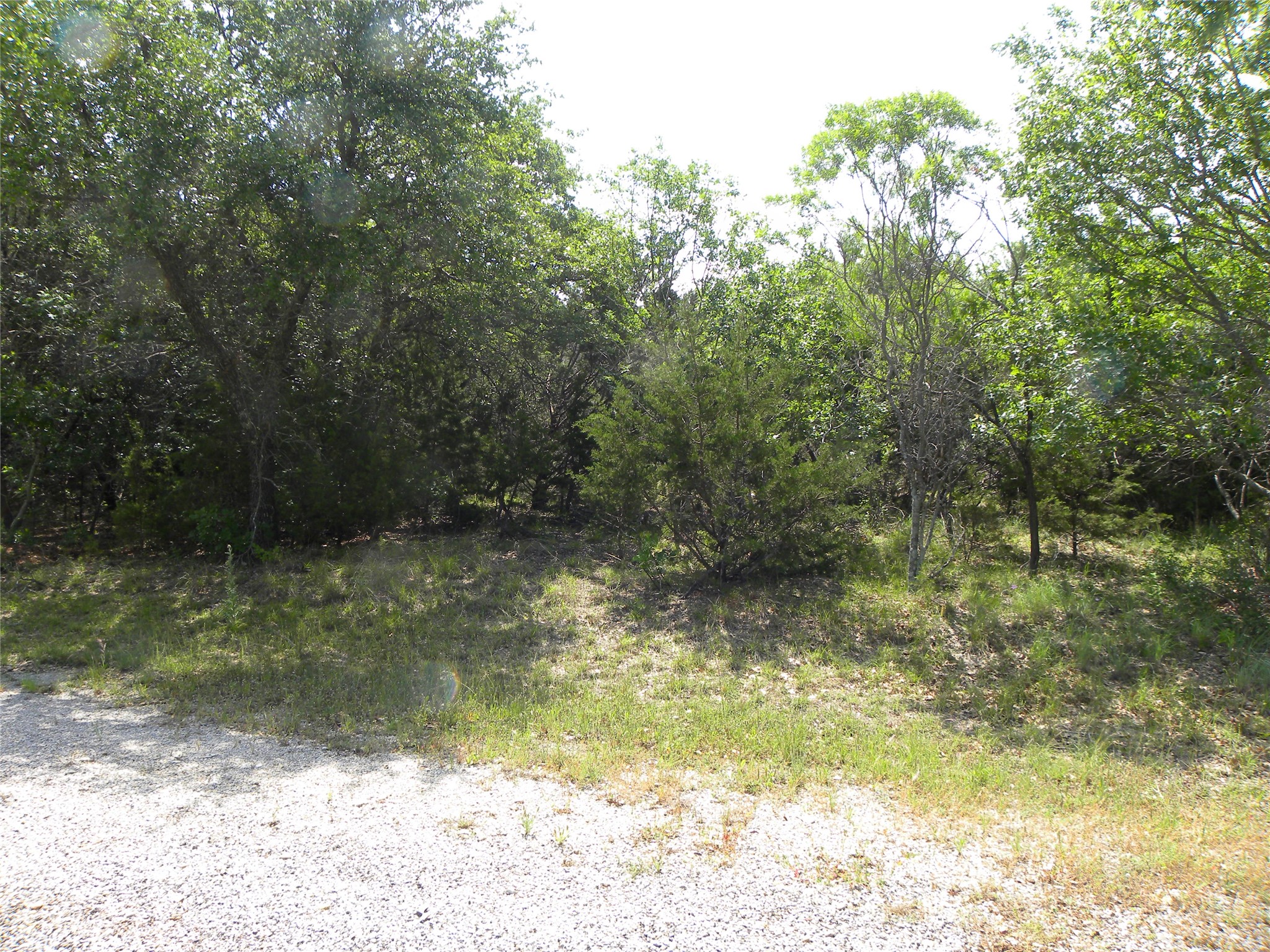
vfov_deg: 53.1
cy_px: 476
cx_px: 635
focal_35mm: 26
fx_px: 954
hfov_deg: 67.3
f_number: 4.5
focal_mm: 4.6
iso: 64
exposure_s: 1/176
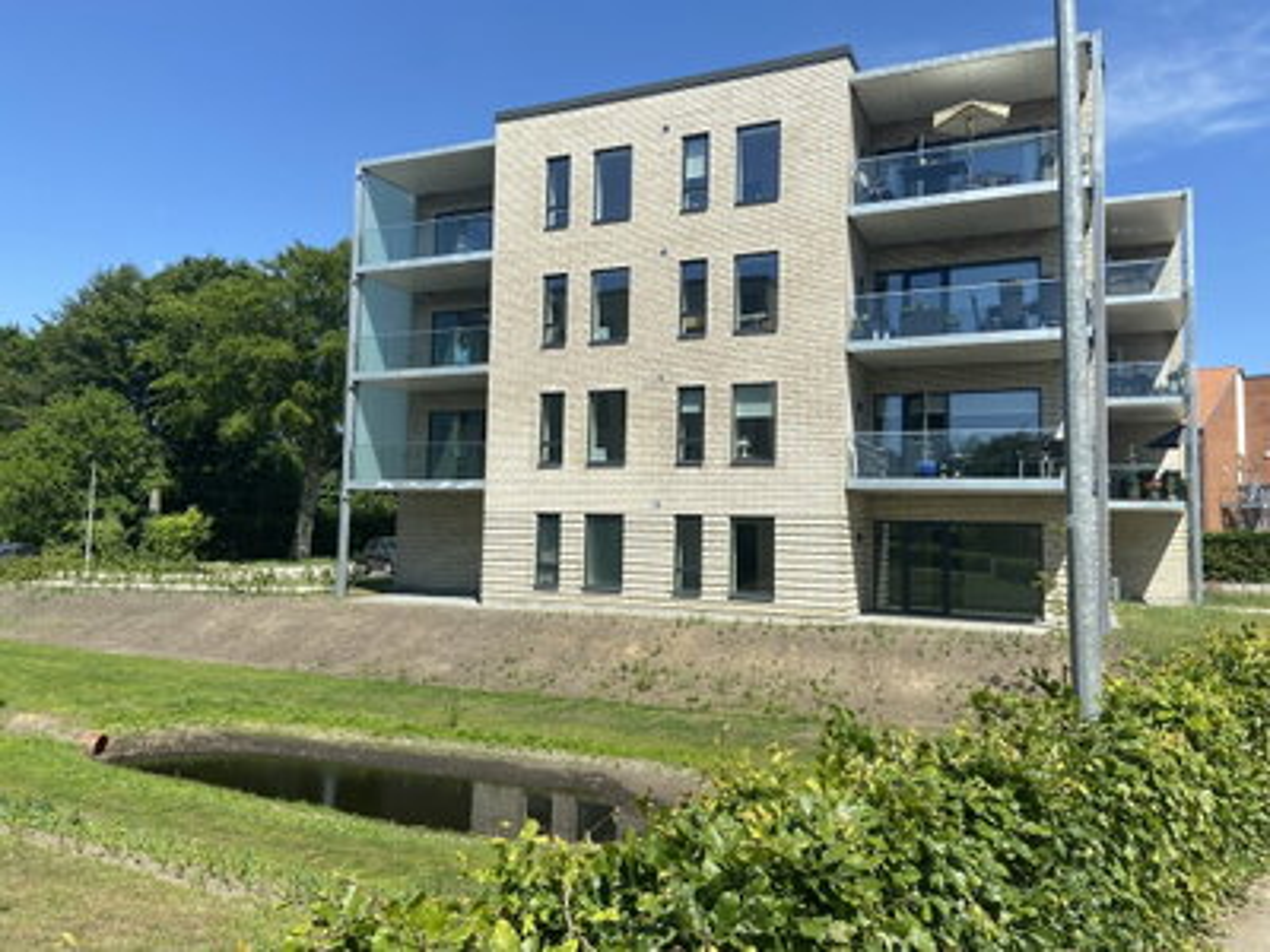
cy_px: 476
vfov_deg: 53.1
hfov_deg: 67.3
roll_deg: -1.1
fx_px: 954
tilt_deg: +6.2
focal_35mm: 26
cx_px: 635
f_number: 1.8
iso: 32
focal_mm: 4.25
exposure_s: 1/2410
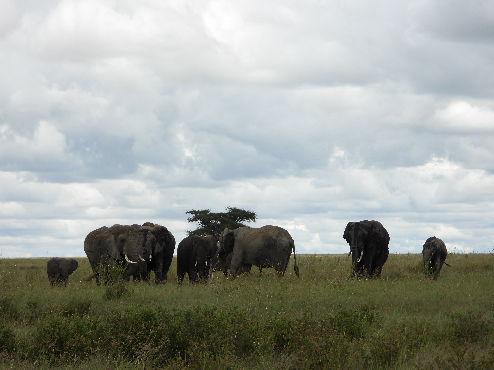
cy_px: 185
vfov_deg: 11.0
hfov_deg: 14.6
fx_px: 1927
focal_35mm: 135
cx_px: 247
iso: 100
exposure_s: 1/1000
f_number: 4
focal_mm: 24.3
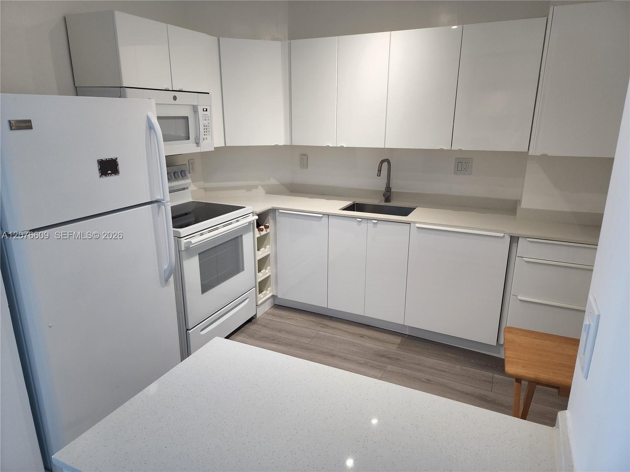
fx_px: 419
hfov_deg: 73.9
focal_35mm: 23
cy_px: 236
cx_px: 315
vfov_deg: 58.9
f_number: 1.8
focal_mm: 6.4
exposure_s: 1/120
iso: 160
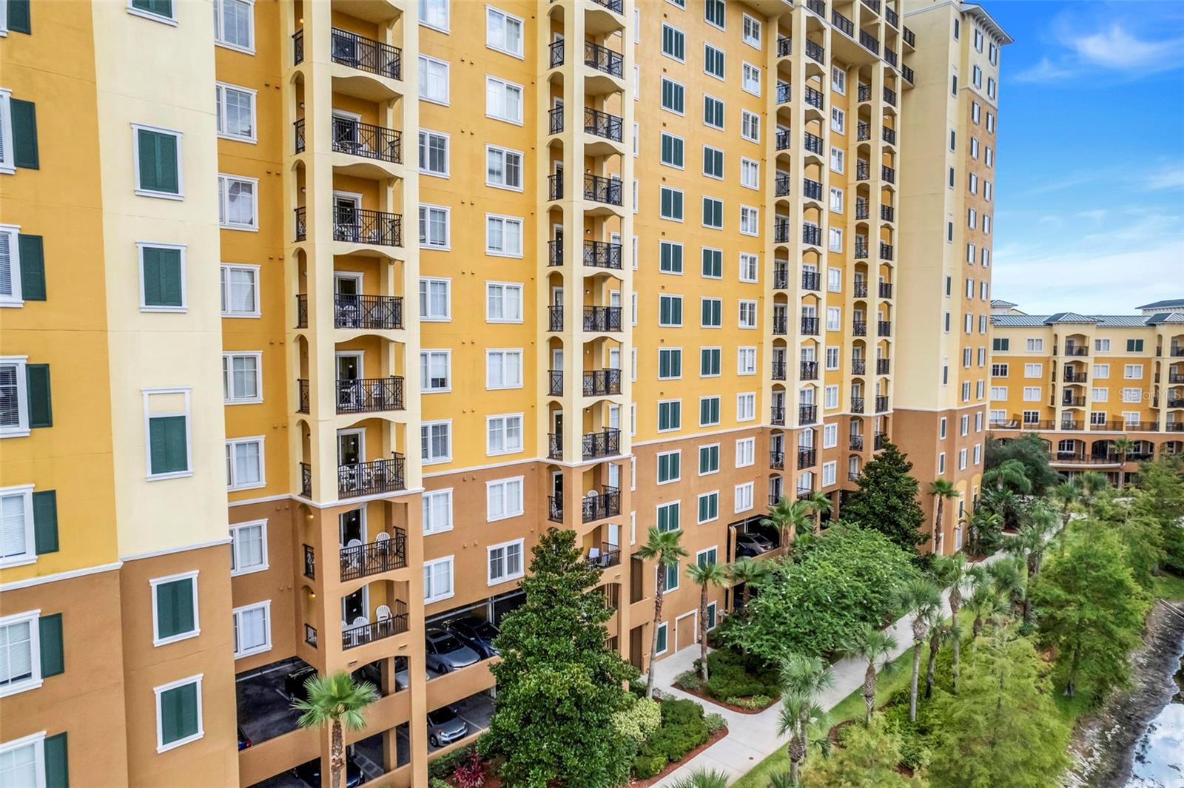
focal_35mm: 22
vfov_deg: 57.2
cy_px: 394
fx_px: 723
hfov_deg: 78.6
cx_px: 592
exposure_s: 1/80
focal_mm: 8.38
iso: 120
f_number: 2.8
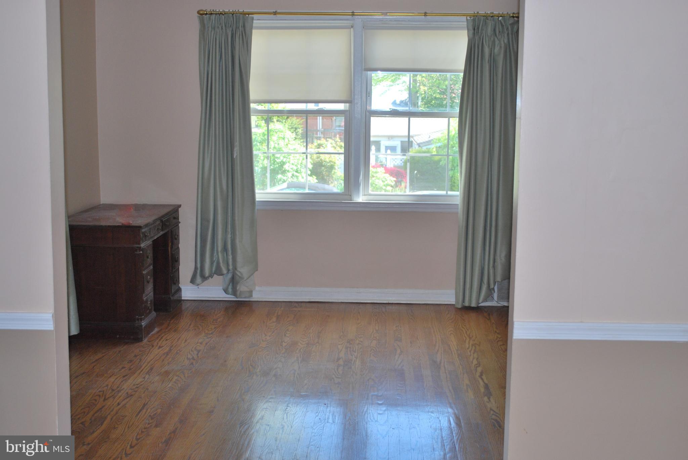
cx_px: 344
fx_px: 918
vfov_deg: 28.1
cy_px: 230
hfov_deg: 41.1
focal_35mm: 48
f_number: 5
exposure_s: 1/60
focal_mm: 32
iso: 200
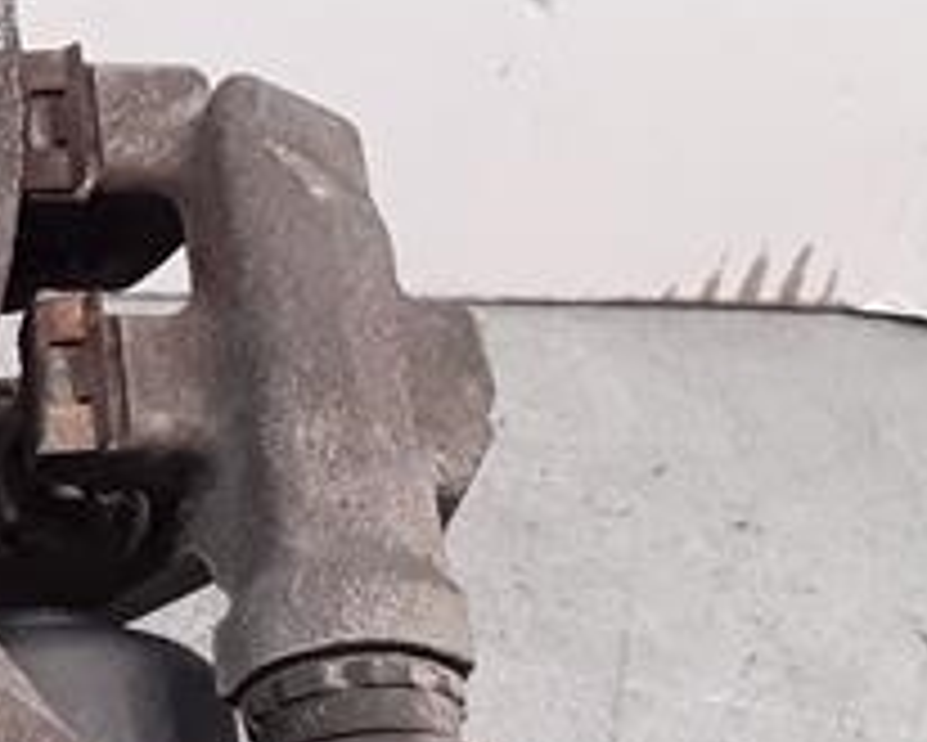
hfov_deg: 19.5
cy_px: 594
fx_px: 2333
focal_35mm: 85
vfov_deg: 17.9
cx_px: -468
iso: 100
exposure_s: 1/100
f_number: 1.9
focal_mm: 2.91
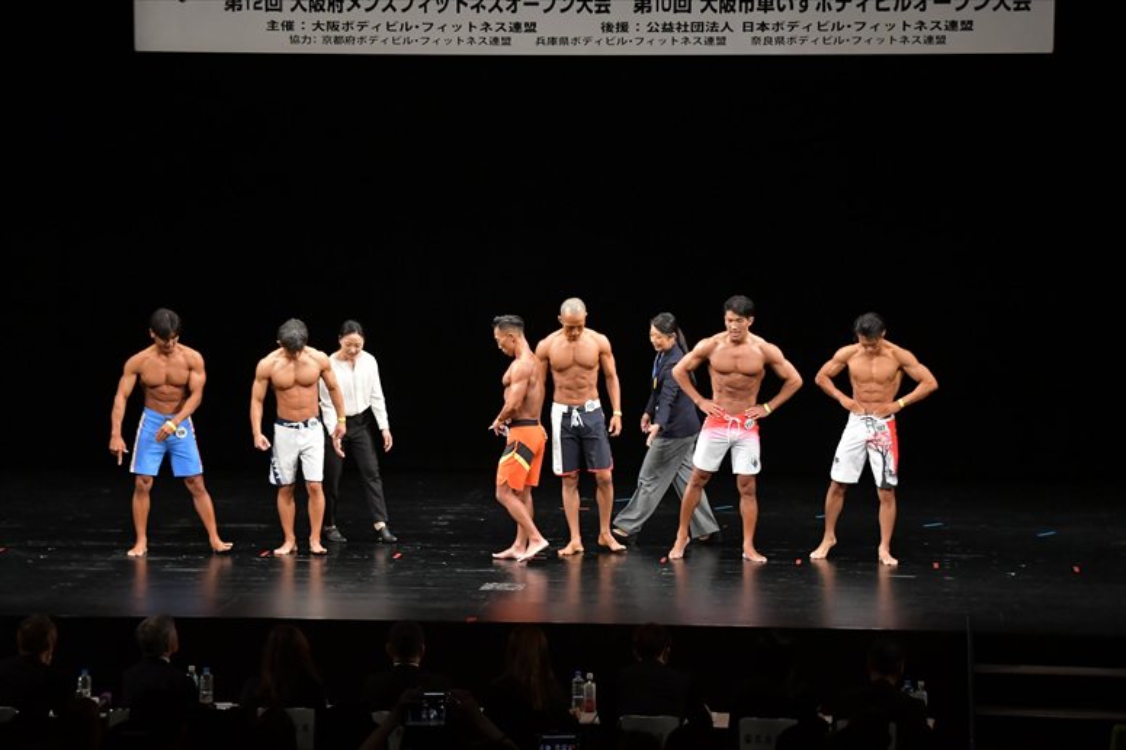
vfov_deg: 12.7
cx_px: 563
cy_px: 375
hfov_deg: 18.9
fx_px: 3376
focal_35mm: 108
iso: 3200
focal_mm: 72
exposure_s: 1/400
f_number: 5.6
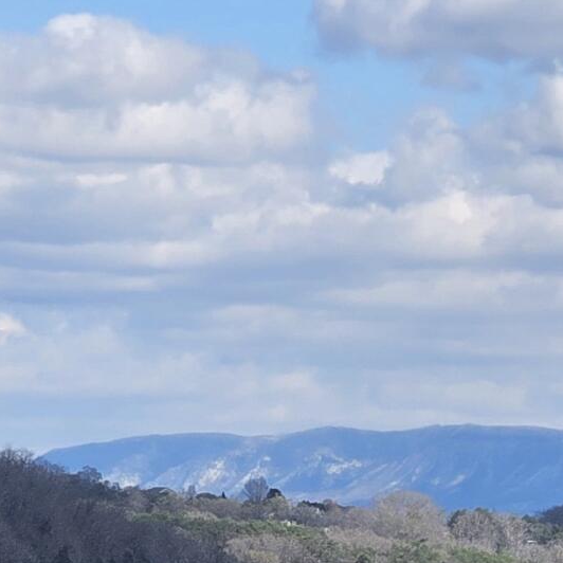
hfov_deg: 5.1
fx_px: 6330
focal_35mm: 344
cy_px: 714
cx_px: 619
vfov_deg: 5.1
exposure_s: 1/2500
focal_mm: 7.9
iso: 50
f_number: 2.4
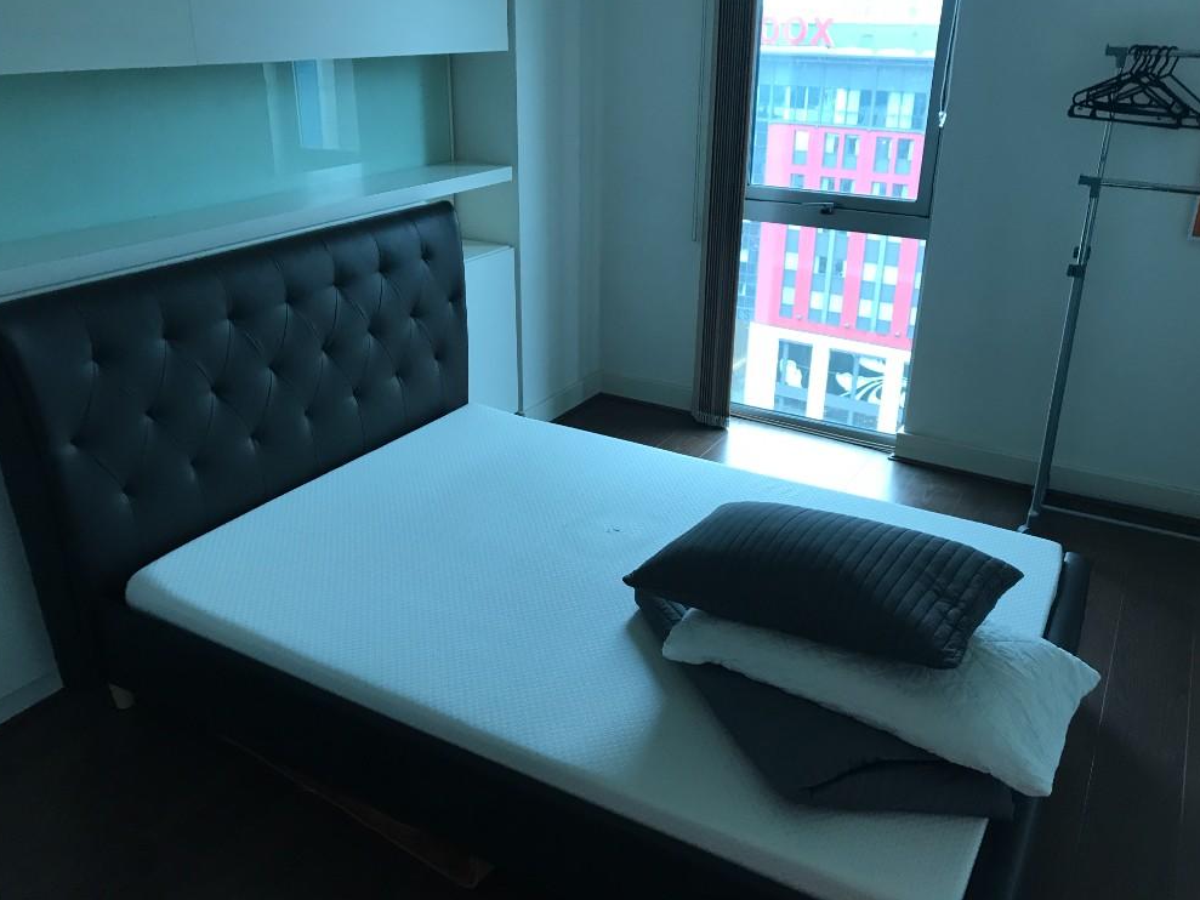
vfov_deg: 48.2
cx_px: 604
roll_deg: +1.2
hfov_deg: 61.7
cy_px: 435
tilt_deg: -23.5
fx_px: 1005
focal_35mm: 29
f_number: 1.8
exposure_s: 1/25
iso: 40
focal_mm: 3.99
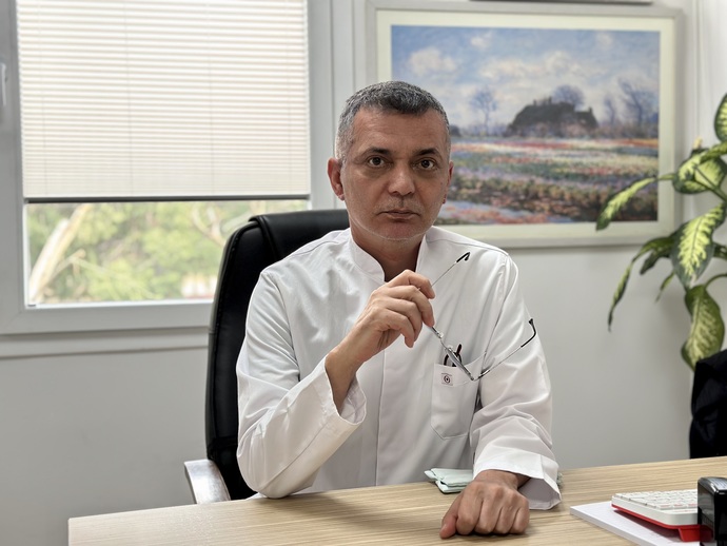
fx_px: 1008
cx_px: 364
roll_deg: +1.0
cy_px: 273
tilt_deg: -3.2
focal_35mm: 48
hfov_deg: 39.6
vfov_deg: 30.3
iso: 125
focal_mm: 6.86
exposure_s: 1/100
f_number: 1.78
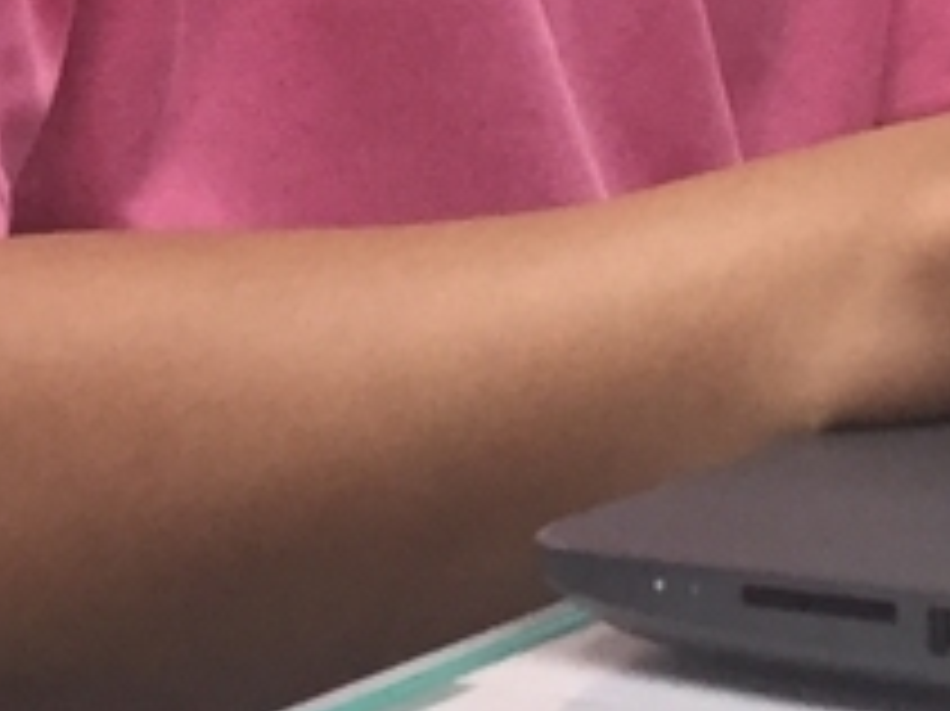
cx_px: 747
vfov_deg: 8.0
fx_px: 4526
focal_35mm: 165
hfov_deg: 11.9
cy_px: -1242
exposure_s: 1/30
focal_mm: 4.15
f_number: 2.2
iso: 50
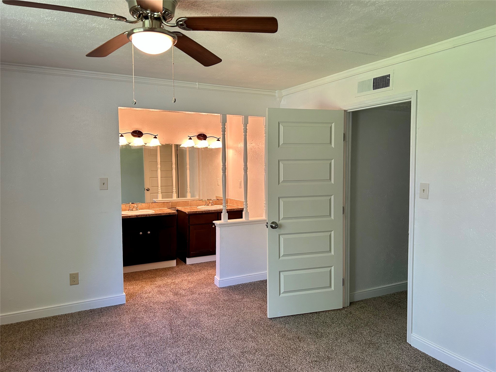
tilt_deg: -4.3
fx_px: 373
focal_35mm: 26
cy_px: 186
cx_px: 248
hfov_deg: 67.3
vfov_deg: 53.1
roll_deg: -0.2
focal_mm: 5.7
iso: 125
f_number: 1.5
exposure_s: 1/120
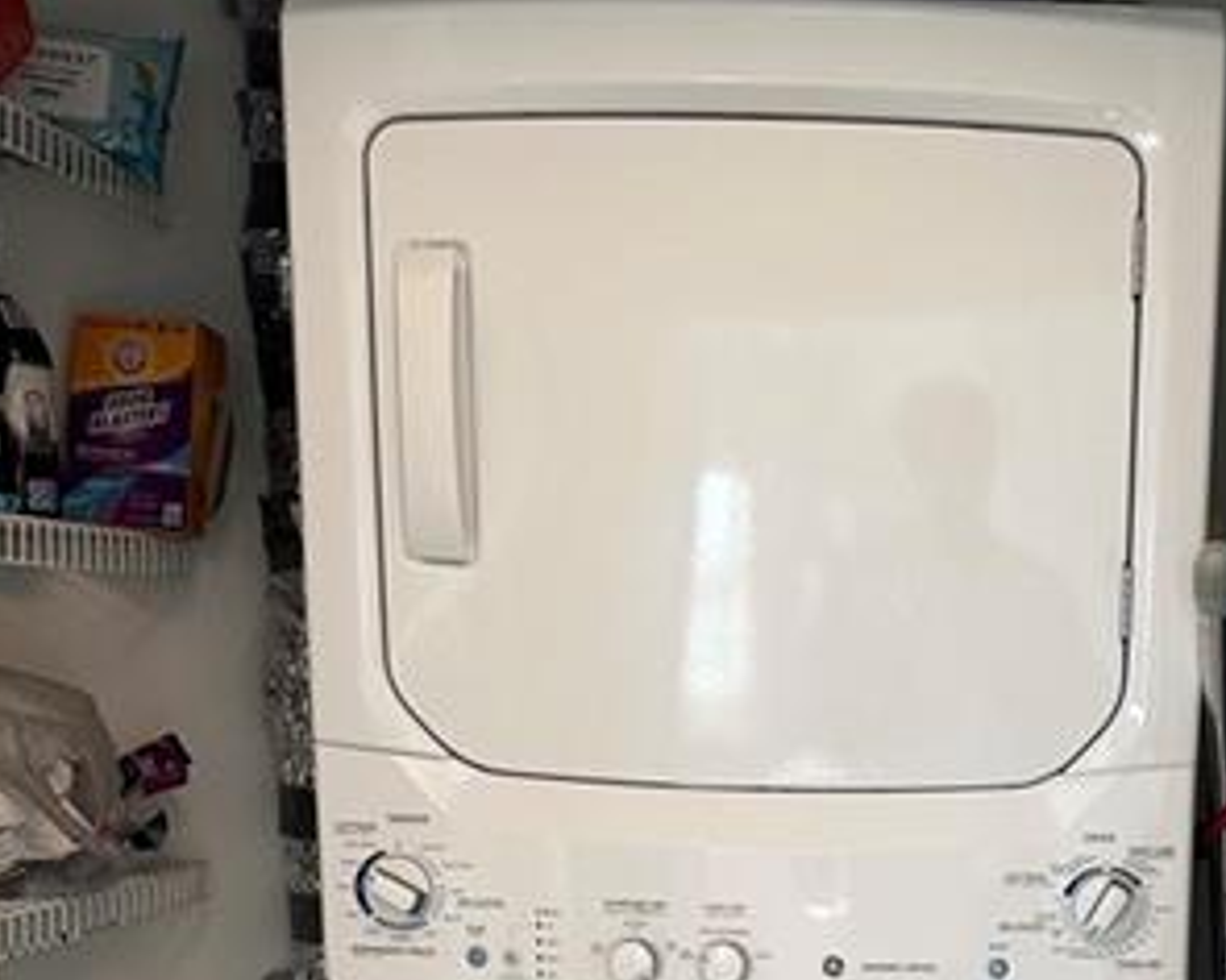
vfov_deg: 23.2
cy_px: 1125
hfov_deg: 30.0
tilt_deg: -12.3
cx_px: 1022
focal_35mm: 61
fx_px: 2213
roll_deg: -2.0
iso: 125
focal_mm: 6.86
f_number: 1.78
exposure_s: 1/60
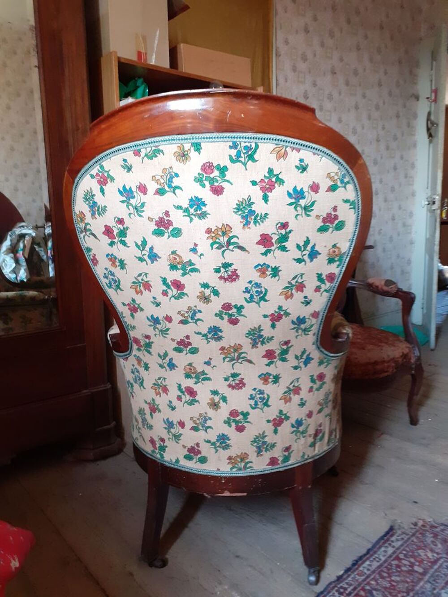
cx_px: 224
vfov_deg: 65.3
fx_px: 466
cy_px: 298
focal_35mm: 27
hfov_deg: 51.4
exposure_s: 1/50
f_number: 1.9
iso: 250
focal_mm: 3.6
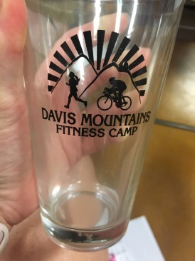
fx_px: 218
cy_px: 130
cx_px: 98
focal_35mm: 29
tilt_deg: -52.5
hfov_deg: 48.2
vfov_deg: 61.7
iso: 200
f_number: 2.2
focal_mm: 4.15
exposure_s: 1/15
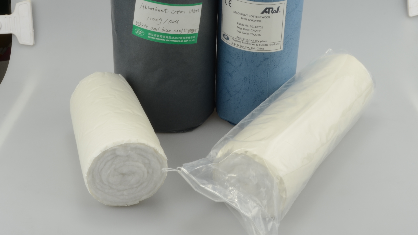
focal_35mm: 63
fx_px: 698
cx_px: 195
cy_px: 70
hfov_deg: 33.3
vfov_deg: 19.0
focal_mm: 26
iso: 100
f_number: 25
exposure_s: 1/2
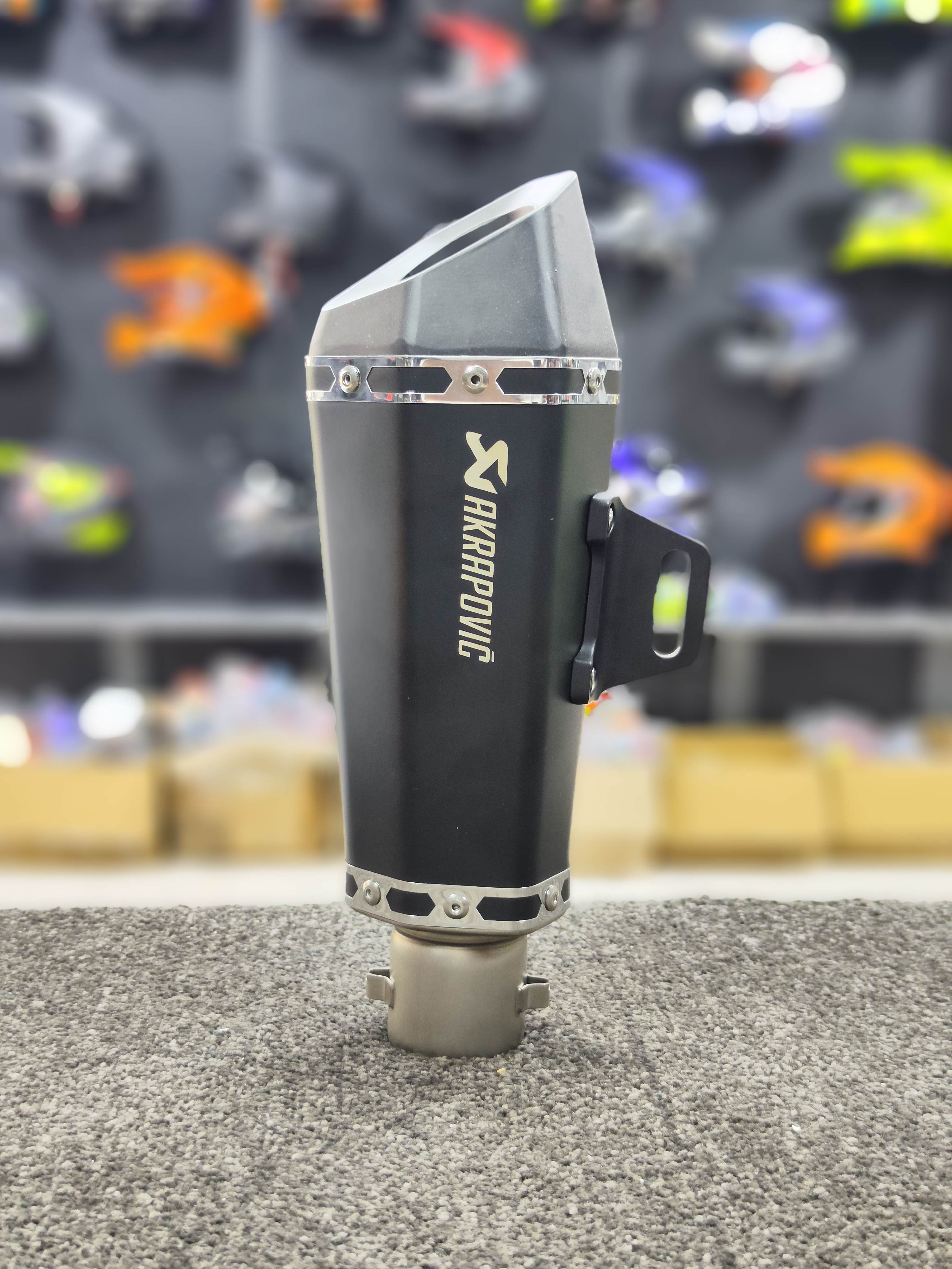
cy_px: 634
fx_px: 843
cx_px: 476
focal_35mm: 23
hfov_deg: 58.9
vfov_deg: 73.9
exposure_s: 1/100
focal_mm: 7.01
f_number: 1.69
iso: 365
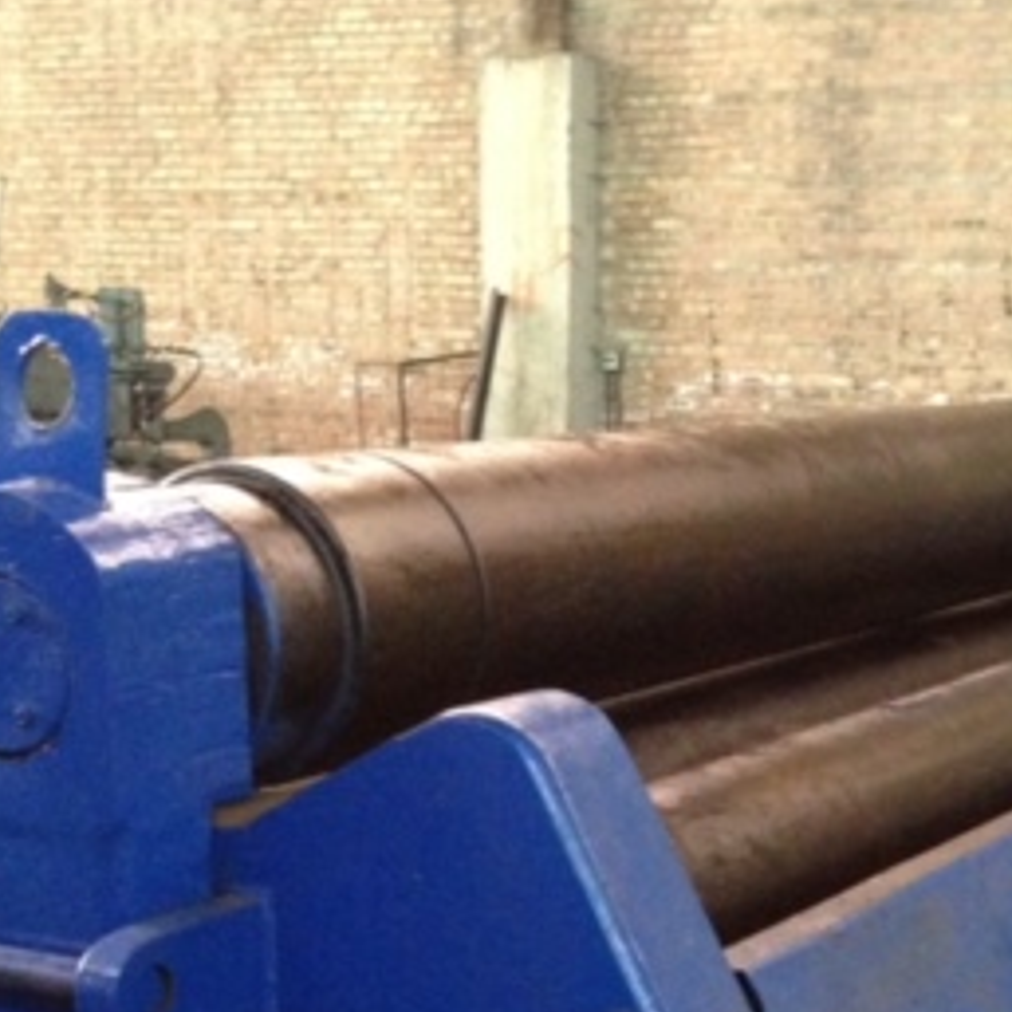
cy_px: 772
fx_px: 2547
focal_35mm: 77
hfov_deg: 22.3
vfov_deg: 22.2
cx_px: 764
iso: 400
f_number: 2.4
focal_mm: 4.28
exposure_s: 1/20
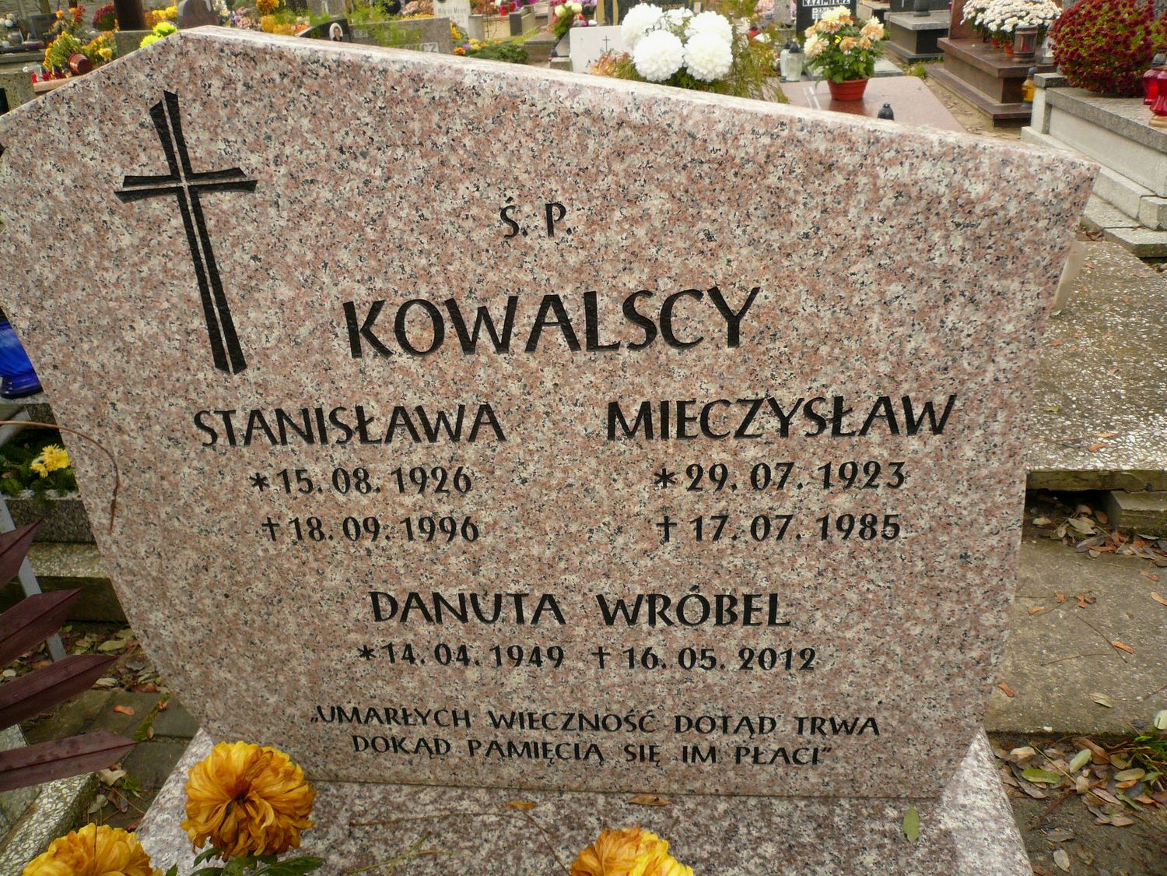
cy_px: 438
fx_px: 944
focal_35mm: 28
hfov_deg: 63.4
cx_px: 584
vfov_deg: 49.7
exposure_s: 1/125
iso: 100
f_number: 2.8
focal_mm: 4.6
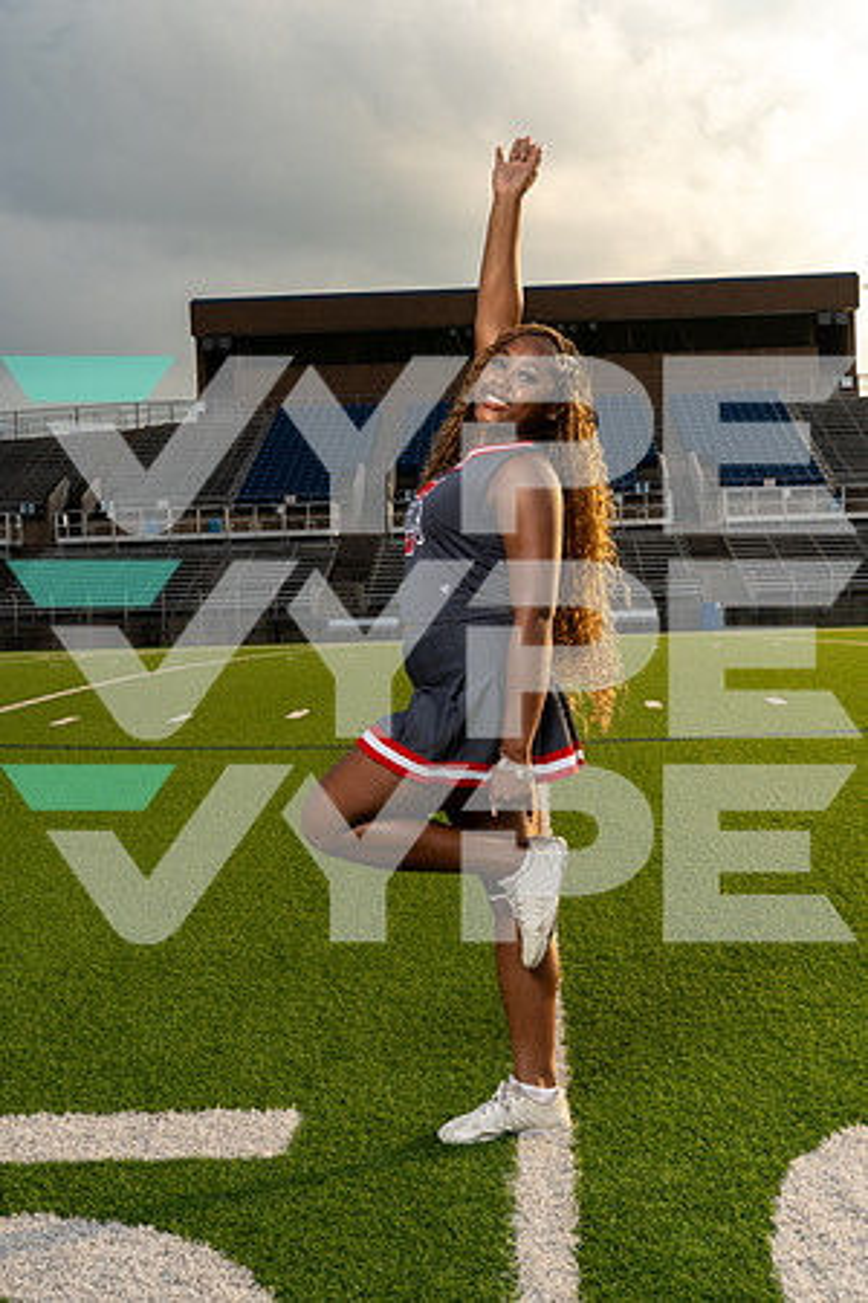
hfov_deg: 29.2
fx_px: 1664
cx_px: 434
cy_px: 652
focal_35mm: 46
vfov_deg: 42.7
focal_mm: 46
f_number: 8
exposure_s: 1/250
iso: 100
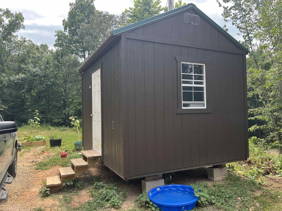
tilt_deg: +1.8
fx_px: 212
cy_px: 106
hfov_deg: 67.3
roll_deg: +1.7
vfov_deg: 53.1
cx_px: 141
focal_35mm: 26
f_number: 1.5
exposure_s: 1/833
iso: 50
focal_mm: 5.7
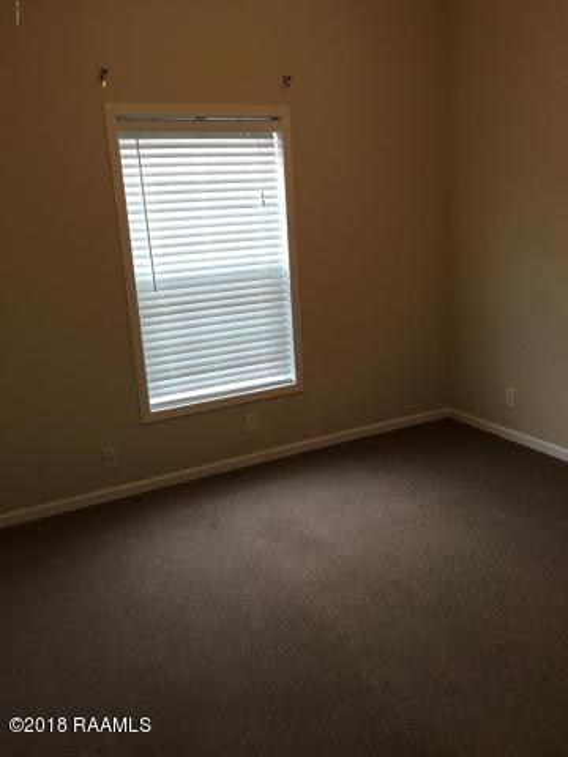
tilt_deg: -11.6
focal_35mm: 29
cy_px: 378
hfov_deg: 48.2
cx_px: 284
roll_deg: +3.7
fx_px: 634
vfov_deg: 61.7
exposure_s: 1/30
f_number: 2.2
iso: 100
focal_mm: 4.15
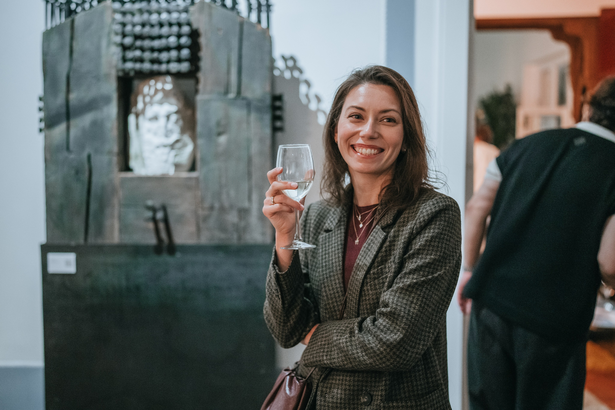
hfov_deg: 51.7
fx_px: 635
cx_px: 295
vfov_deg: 35.8
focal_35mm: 37
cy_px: 205
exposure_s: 1/200
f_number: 1.4
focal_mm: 35
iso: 2500
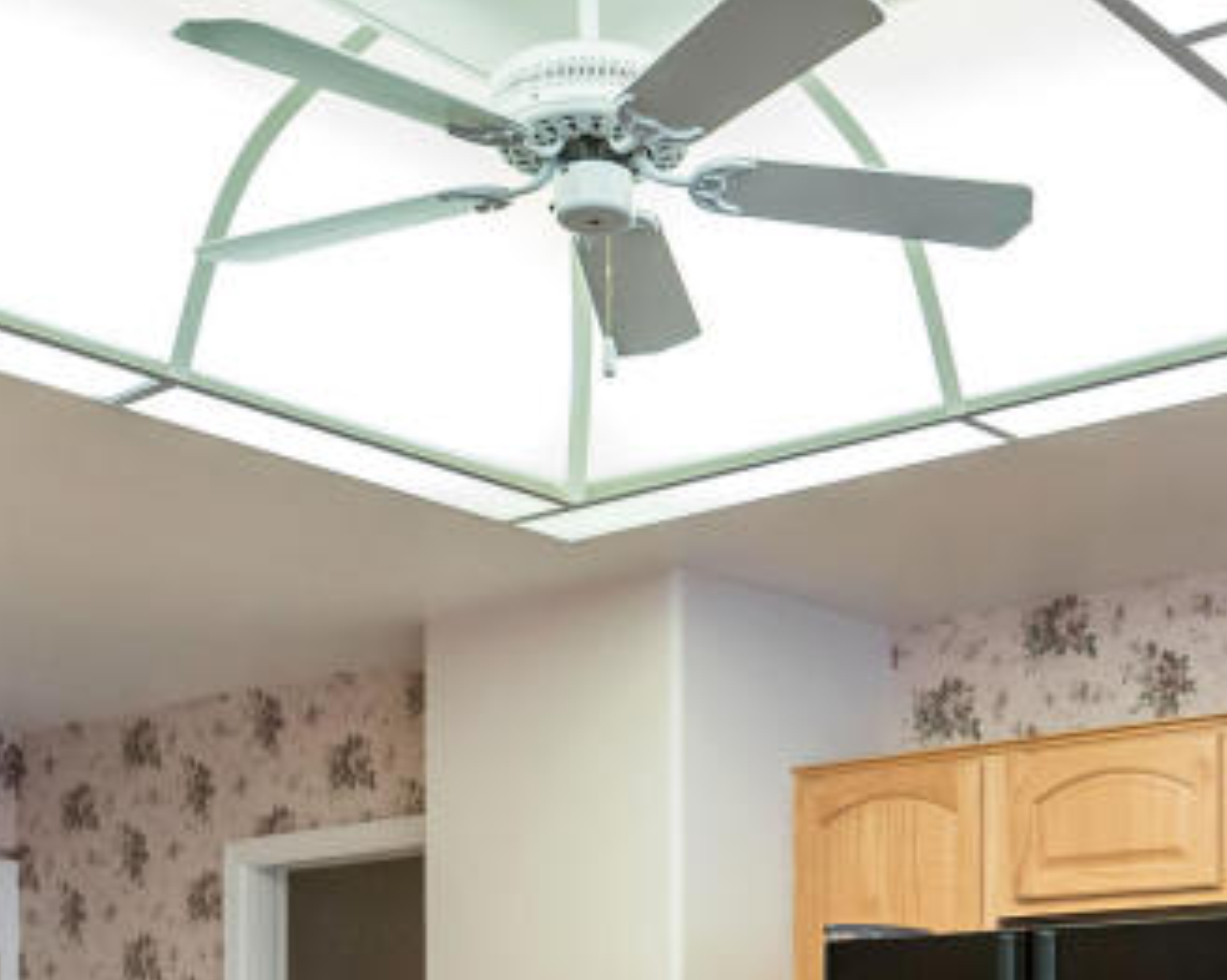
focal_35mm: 56
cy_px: 1131
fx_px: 2032
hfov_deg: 33.2
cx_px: 864
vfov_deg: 24.8
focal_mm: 17
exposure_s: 1/60
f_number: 5.6
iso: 2500
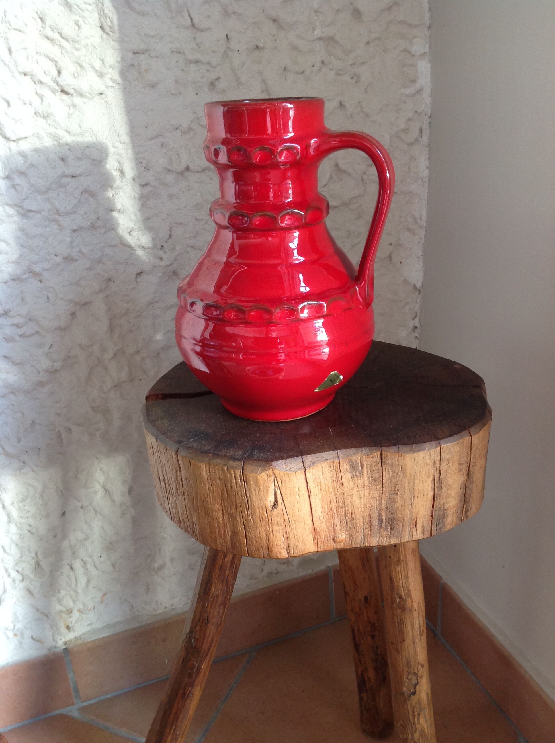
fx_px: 750
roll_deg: +4.5
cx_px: 278
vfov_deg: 52.7
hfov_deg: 40.6
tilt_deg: -24.2
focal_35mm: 35
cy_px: 372
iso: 125
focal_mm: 4.28
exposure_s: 1/15
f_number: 2.4
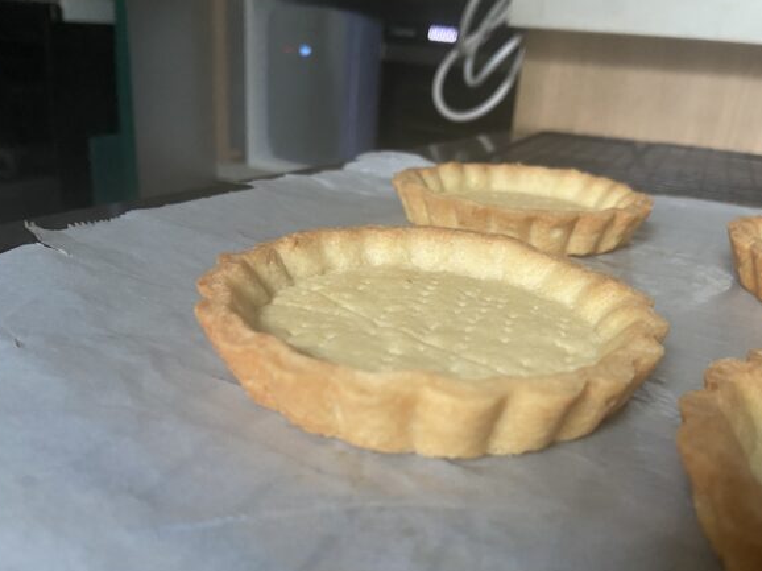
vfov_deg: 46.7
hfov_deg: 59.9
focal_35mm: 30
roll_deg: -5.3
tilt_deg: -22.4
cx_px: 420
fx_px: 660
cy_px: 319
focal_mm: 4.25
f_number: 1.8
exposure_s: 1/33
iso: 500
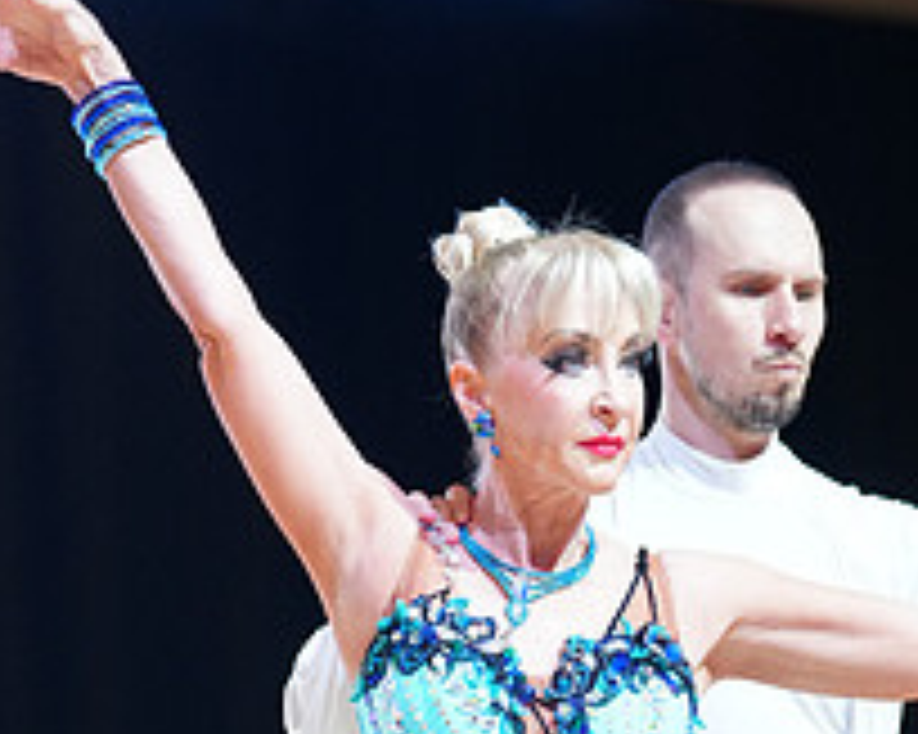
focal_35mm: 302
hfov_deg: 6.4
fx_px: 8201
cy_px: 1094
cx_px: 605
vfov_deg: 5.1
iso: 2000
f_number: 2.8
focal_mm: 113
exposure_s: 1/400
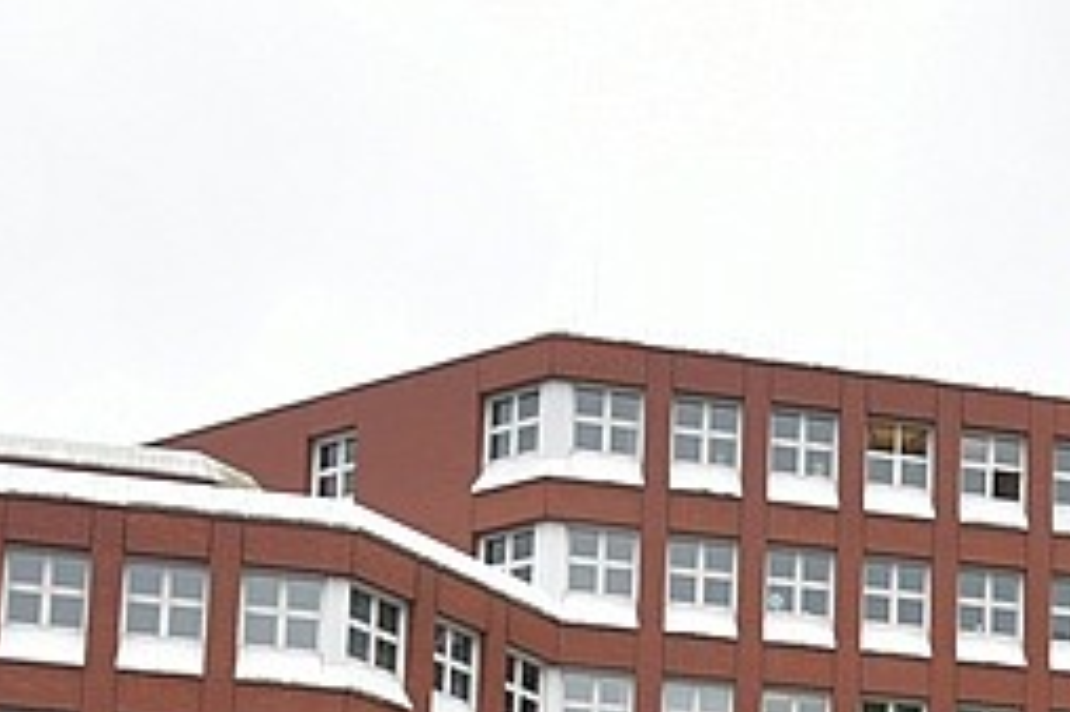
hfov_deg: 23.3
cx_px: 982
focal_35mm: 85
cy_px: 1188
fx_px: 2525
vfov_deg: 14.5
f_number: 8
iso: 400
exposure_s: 1/250
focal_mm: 24
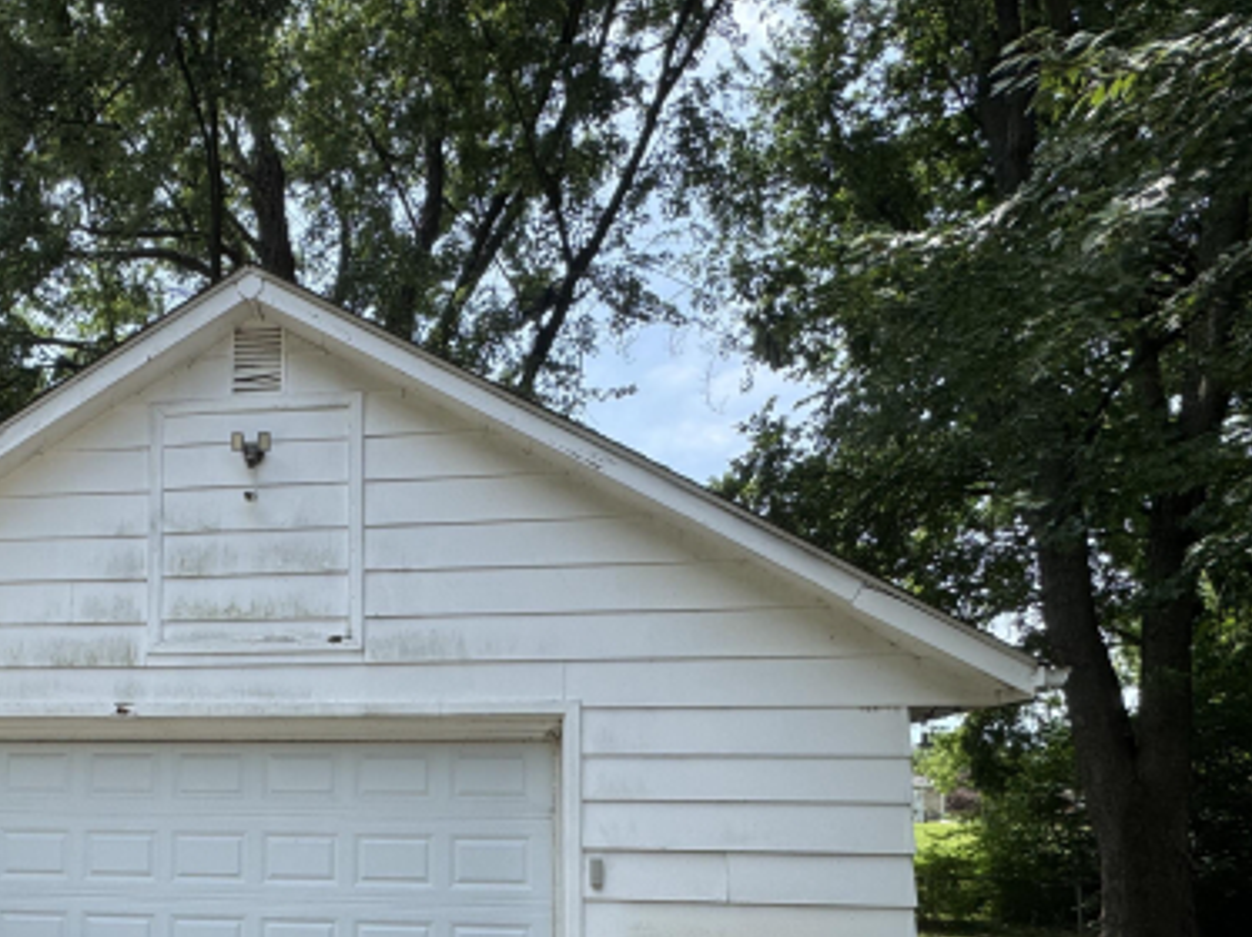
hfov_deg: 64.3
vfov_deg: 50.8
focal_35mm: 25
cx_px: 280
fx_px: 904
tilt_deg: +3.2
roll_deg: -0.6
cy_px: 776
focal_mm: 2.22
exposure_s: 1/804
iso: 40
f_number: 2.2
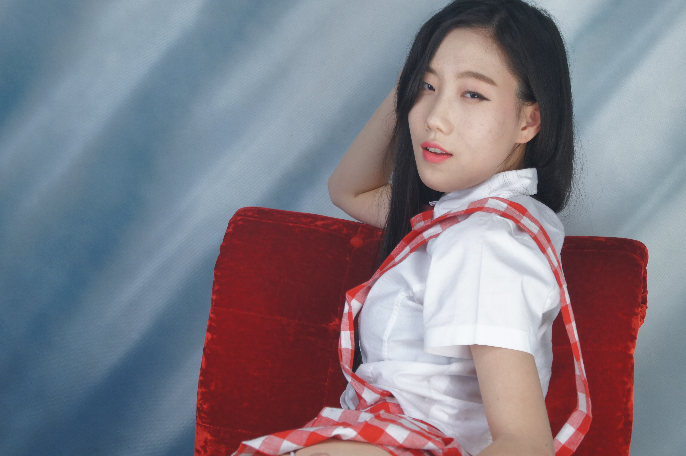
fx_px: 1570
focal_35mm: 82
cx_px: 343
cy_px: 228
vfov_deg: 16.5
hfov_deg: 24.6
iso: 800
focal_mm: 55
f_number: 5.6
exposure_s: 1/125
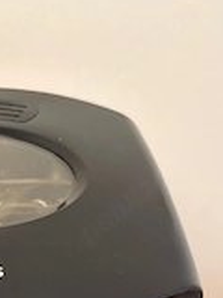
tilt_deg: -45.5
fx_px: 515
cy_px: 361
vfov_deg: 28.0
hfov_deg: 23.5
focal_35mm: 60
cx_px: 6
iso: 800
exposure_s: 1/60
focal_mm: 6.76
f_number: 1.78
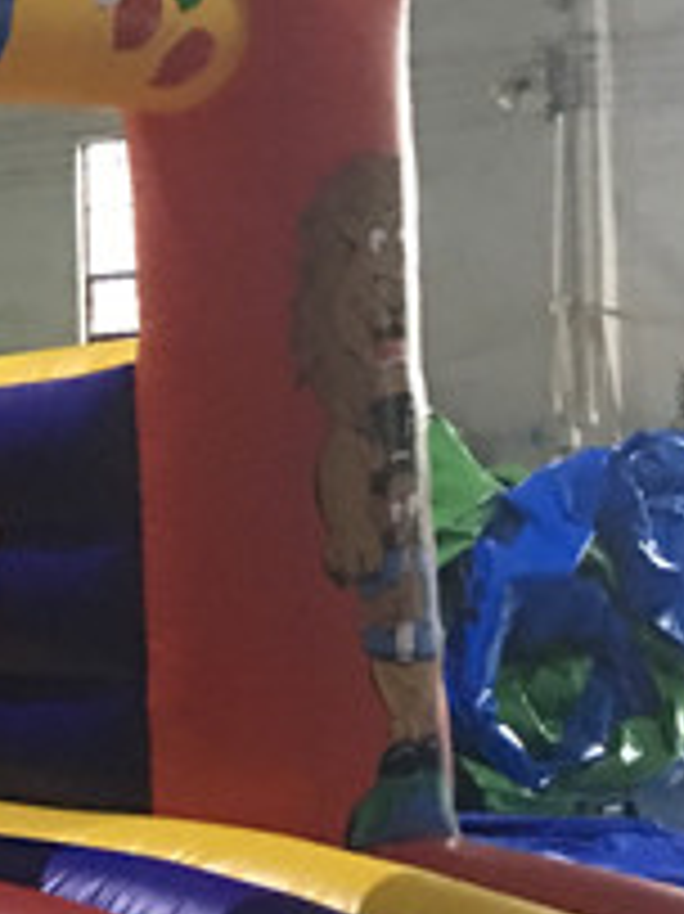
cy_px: 504
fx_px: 2822
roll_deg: +1.6
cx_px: -770
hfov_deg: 12.0
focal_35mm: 107
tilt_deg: -0.8
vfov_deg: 18.4
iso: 160
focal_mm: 4.15
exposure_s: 1/8
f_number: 2.2
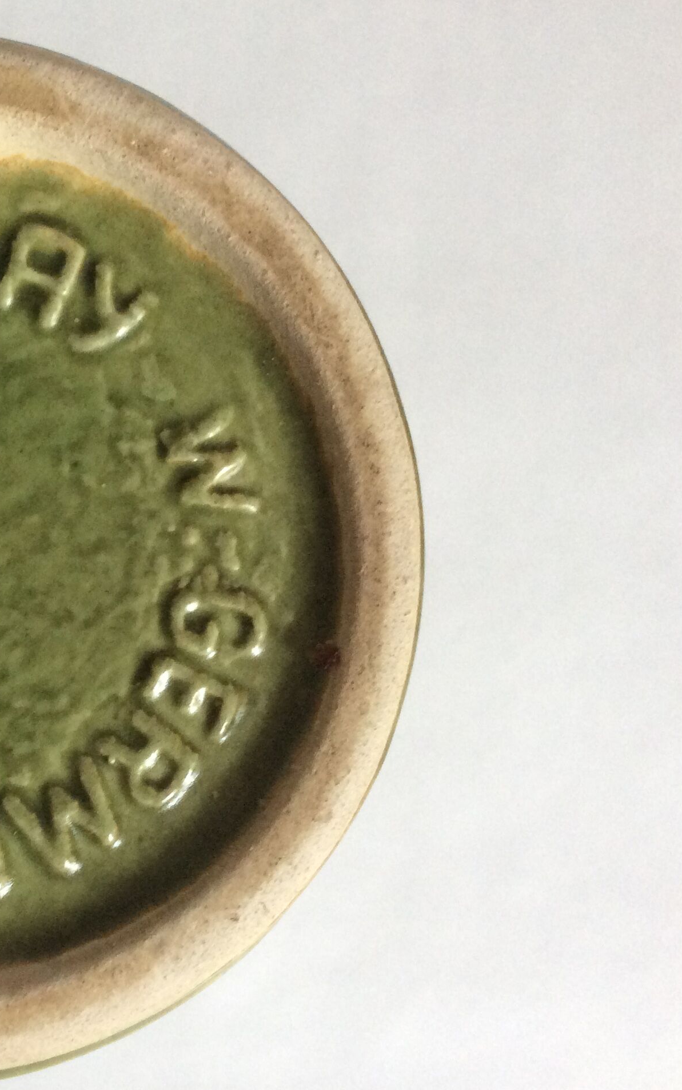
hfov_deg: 26.3
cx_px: -26
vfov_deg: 43.5
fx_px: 1368
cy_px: 551
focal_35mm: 46
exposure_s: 1/25
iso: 160
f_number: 2.4
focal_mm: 3.3
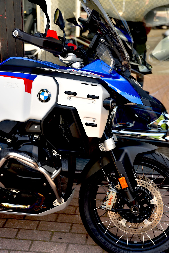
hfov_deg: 22.6
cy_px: 126
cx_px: 84
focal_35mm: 60
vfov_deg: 33.4
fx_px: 422
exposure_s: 1/80
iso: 100
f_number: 4.5
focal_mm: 60
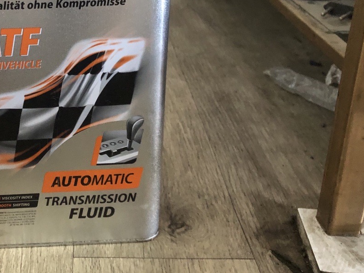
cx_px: 55
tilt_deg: -24.6
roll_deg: +2.3
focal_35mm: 51
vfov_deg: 28.1
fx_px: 536
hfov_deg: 35.8
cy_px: 68
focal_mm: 4
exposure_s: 1/5
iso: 100
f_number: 1.8
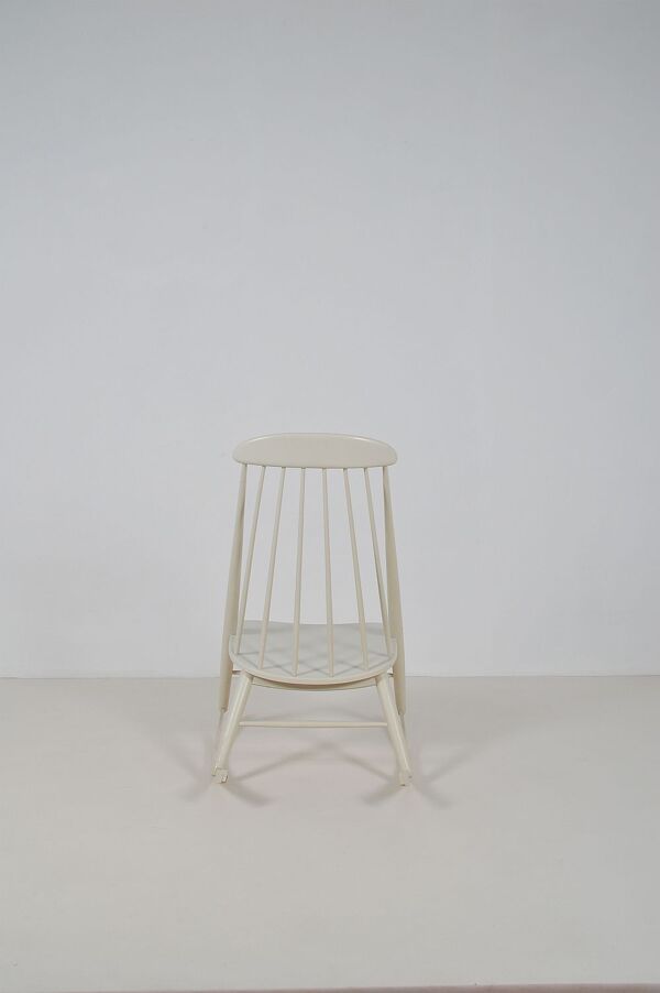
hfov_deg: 39.9
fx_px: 909
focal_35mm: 33
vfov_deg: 57.3
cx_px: 330
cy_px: 496
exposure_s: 1/125
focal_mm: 22
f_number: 22
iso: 100
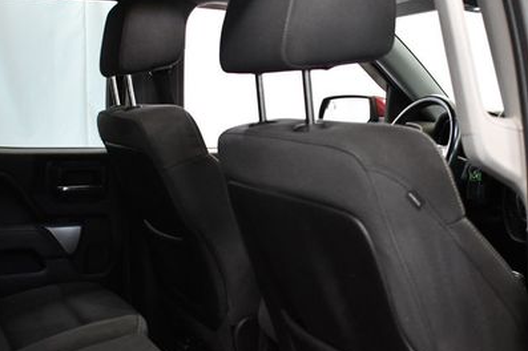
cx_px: 270
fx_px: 733
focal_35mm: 50
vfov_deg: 26.9
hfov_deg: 39.6
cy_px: 194
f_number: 3.8
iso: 3200
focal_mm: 21
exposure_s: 1/80
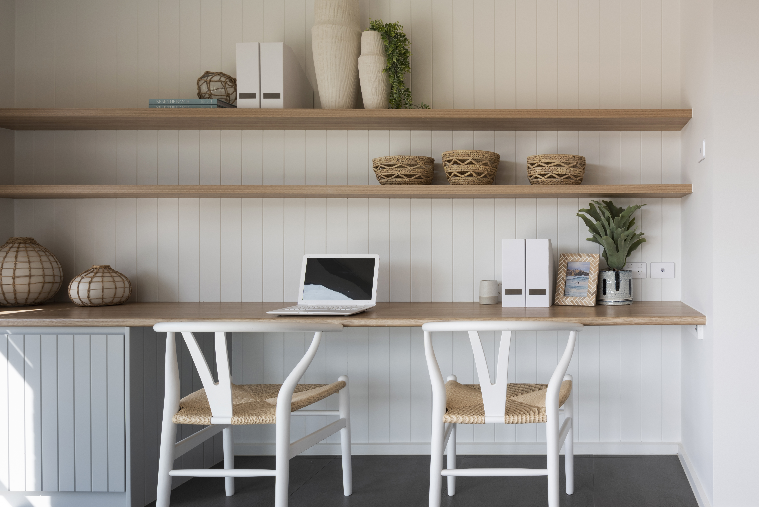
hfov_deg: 73.2
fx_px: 506
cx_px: 316
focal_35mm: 24
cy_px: 254
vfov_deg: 53.2
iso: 64
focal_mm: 19
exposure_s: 1/13
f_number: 14
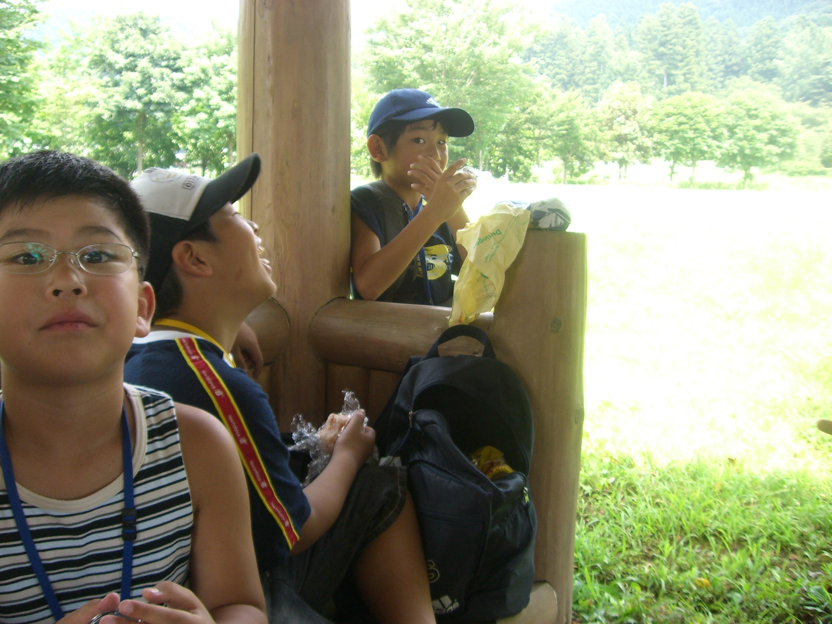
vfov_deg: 37.7
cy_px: 312
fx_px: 913
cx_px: 416
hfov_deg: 49.0
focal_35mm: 38
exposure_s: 1/125
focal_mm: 6.2
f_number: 2.7
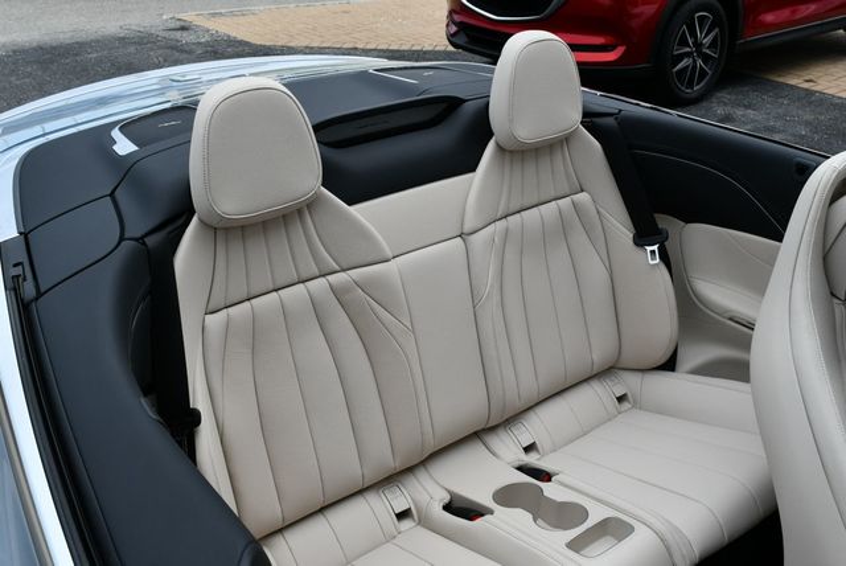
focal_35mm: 36
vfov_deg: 36.9
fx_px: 847
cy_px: 283
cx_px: 423
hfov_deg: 53.1
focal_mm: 18
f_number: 8
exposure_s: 1/250
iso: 180
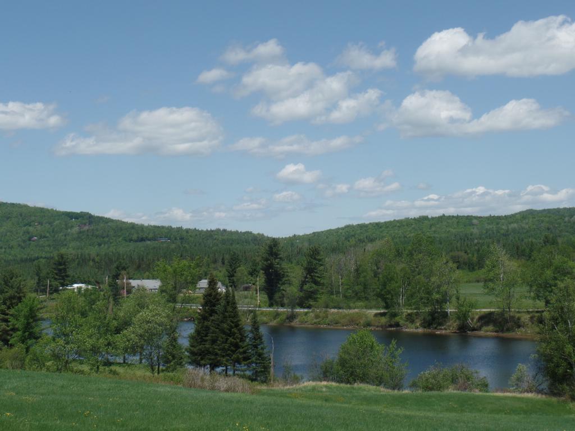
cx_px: 288
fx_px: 1063
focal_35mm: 64
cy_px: 216
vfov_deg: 22.9
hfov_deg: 30.3
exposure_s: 1/1000
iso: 80
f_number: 3.6
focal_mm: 11.4
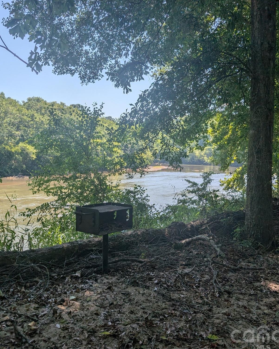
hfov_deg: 45.8
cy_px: 175
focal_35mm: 32
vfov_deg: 55.7
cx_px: 133
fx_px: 330
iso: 21
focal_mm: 6.9
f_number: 1.68
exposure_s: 1/806
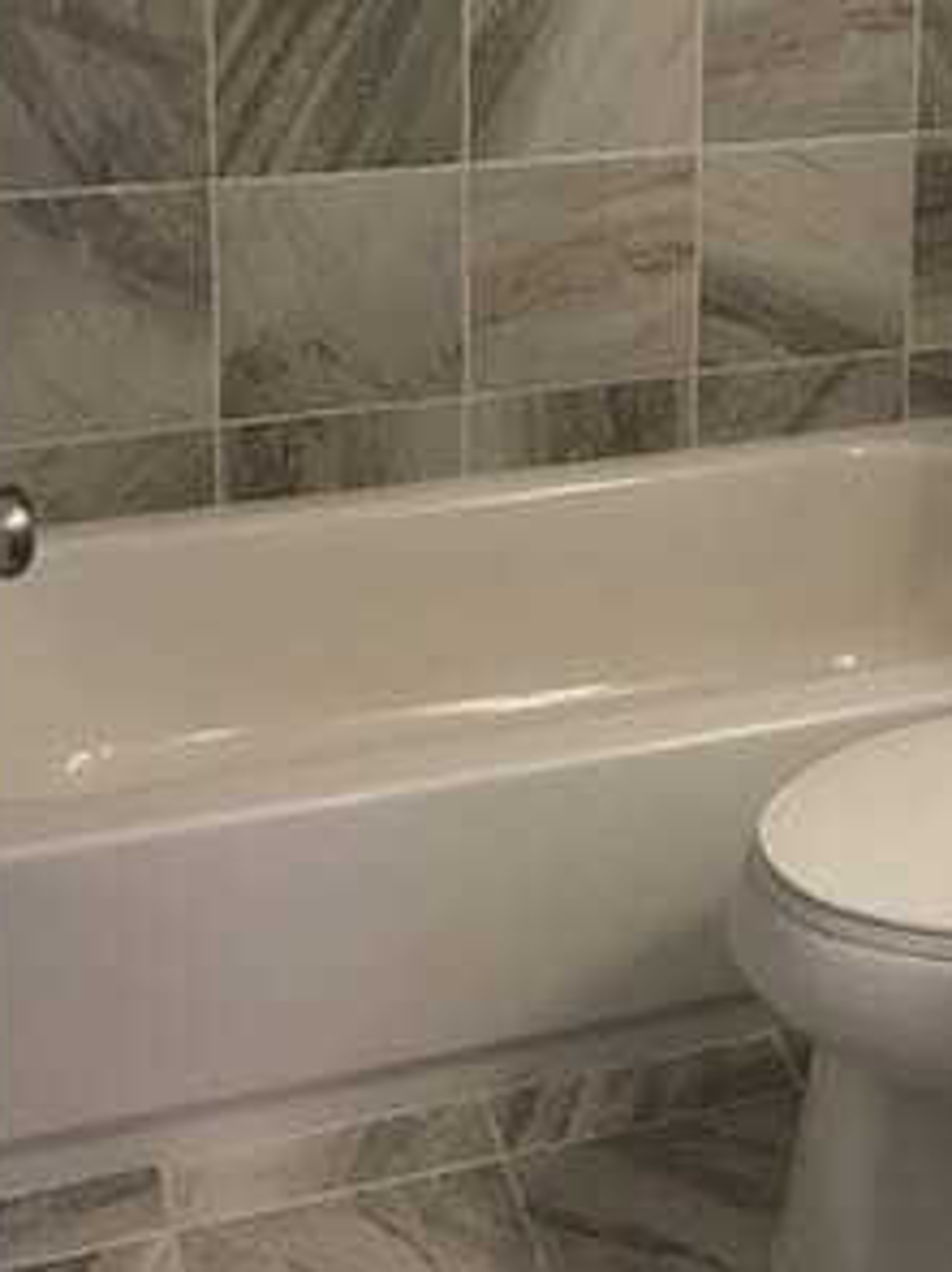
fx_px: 2312
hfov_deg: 22.7
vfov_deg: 29.0
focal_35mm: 63
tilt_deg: -10.6
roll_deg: -1.3
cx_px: 840
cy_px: 34
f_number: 2.2
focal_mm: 4.15
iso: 40
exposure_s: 1/15
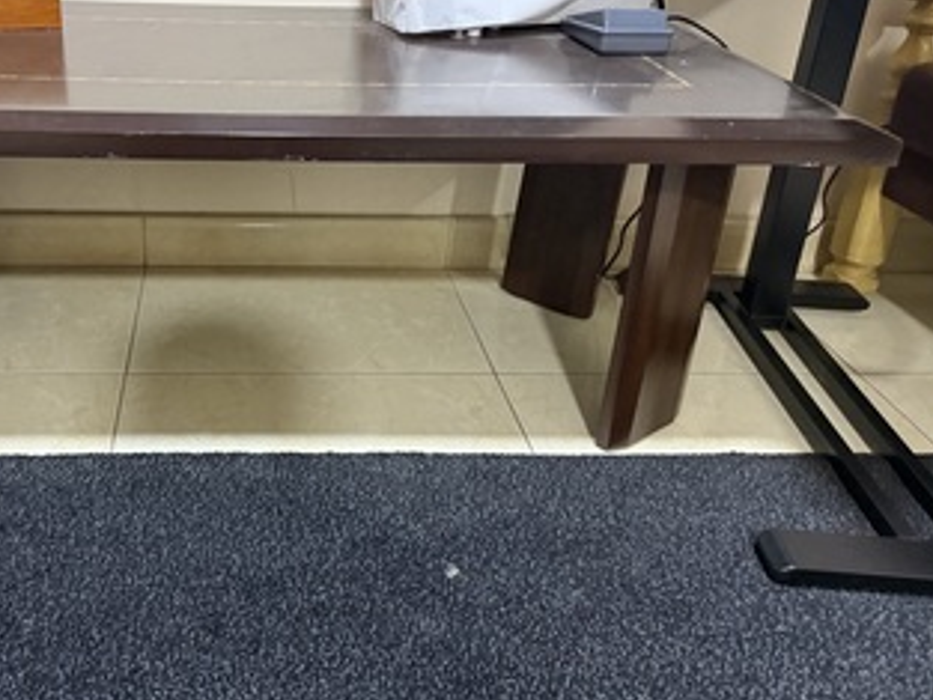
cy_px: 258
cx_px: 273
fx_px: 944
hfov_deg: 51.1
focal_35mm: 35
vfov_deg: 40.4
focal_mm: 6.76
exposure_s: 1/50
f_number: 1.78
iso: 800
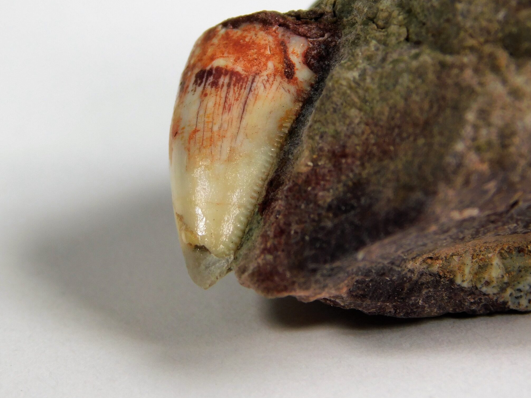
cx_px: 236
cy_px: 182
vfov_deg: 6.9
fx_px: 3313
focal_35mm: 216
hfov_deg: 9.2
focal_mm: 30.1
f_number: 5.3
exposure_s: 1/160
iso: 125
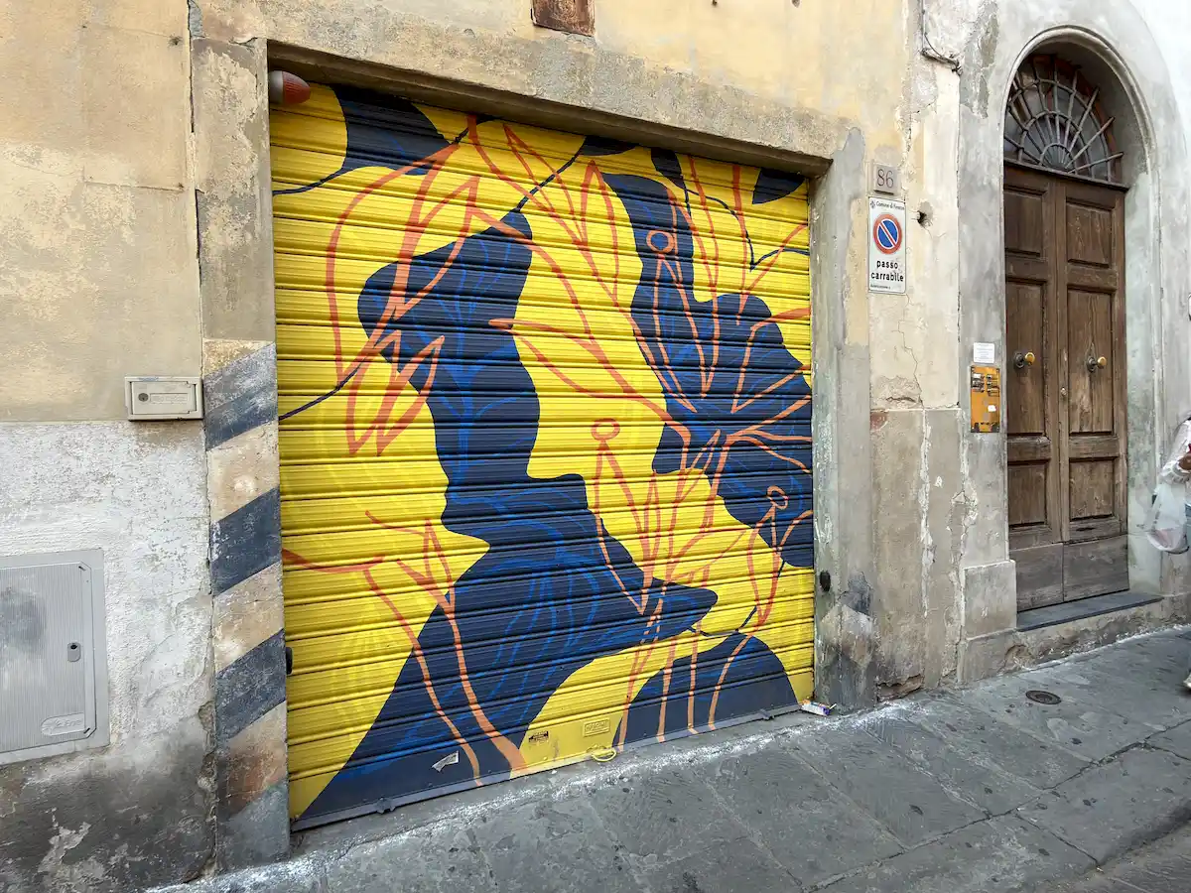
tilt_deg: -1.3
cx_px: 596
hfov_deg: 81.7
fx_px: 688
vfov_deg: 66.0
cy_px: 446
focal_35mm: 20
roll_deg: +2.0
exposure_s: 1/121
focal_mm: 2.22
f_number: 2.2
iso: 32
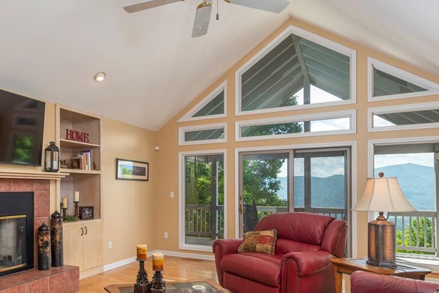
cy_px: 185
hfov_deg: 62.3
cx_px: 151
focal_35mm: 29
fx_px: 354
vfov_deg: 44.6
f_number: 8
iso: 500
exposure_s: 1/100
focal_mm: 21
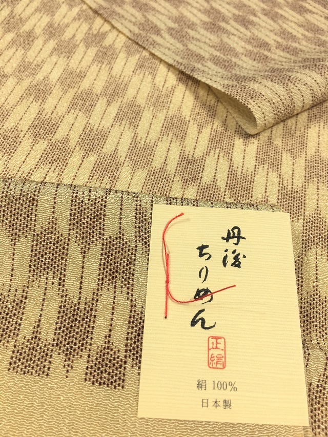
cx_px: 164
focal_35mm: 29
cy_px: 218
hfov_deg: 48.2
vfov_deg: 61.7
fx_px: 366
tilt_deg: -55.6
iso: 40
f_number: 2.2
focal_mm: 4.15
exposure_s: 1/120
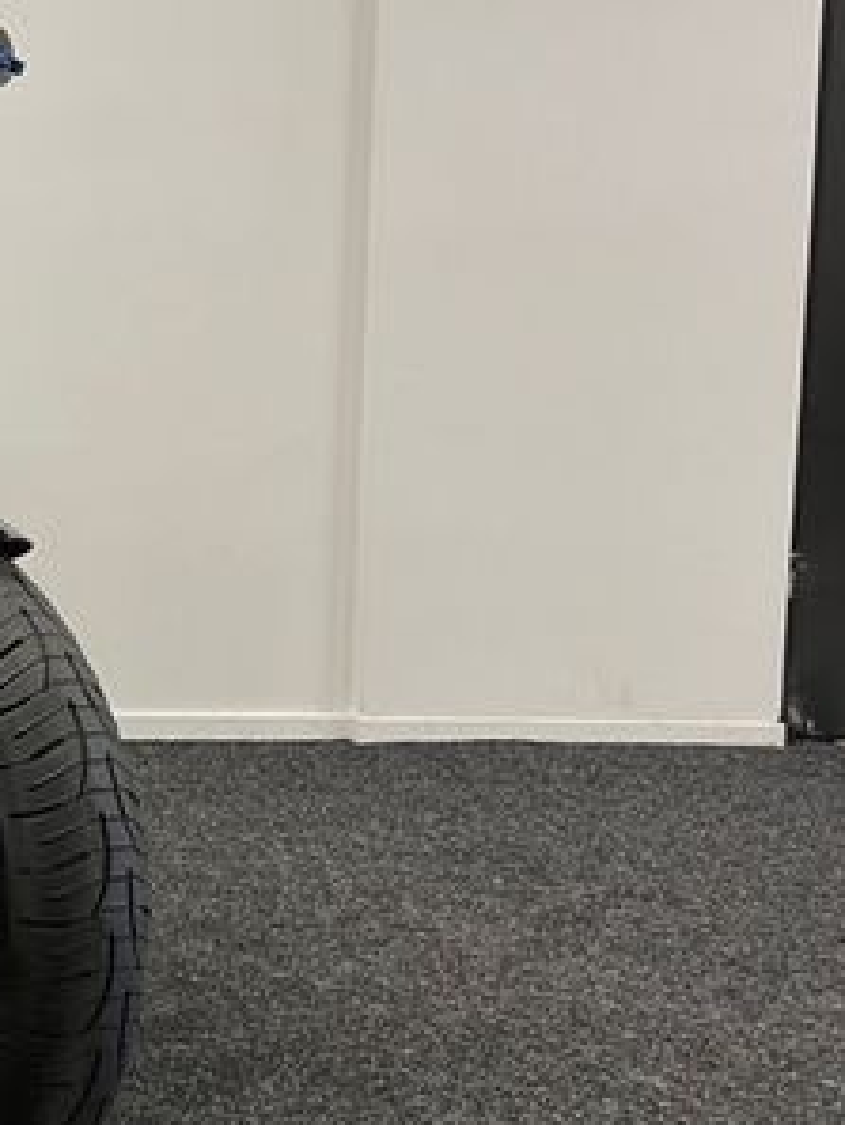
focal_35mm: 56
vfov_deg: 34.3
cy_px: 515
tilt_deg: -5.4
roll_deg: -0.8
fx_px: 1821
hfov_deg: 23.0
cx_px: -273
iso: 100
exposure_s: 1/50
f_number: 1.6
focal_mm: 5.1
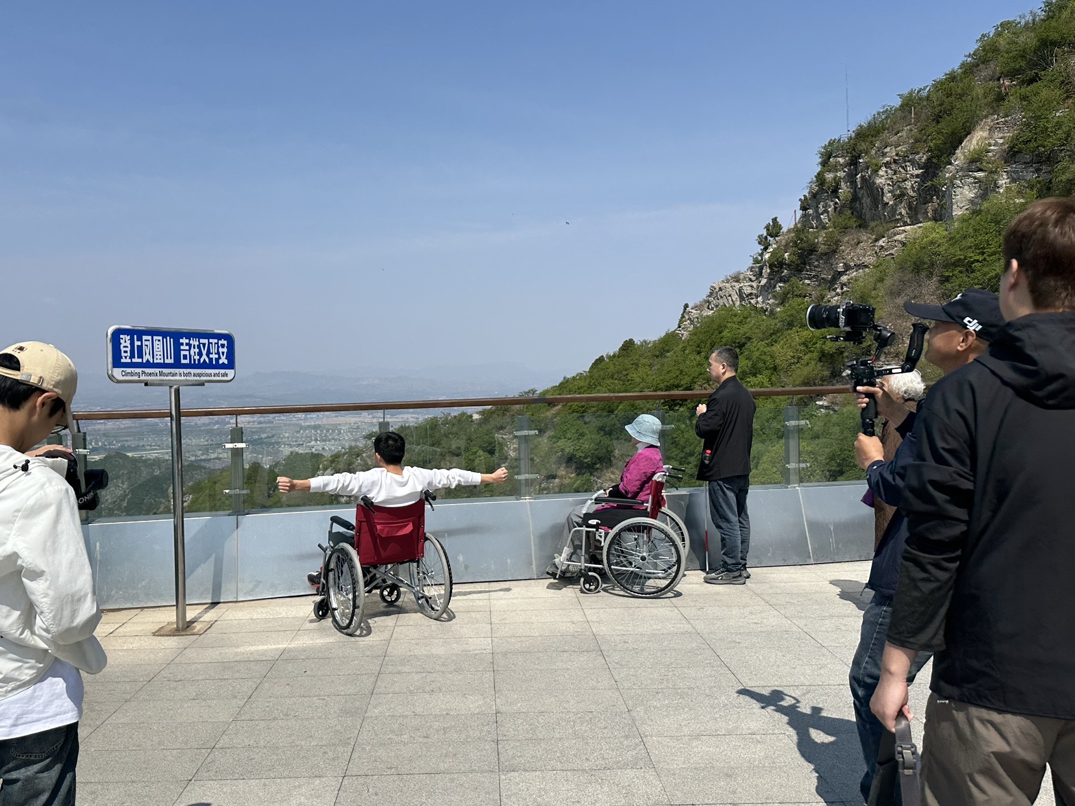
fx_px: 901
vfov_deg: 48.2
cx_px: 448
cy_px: 413
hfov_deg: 61.3
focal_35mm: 29
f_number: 1.78
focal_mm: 6.86
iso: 80
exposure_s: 1/7576
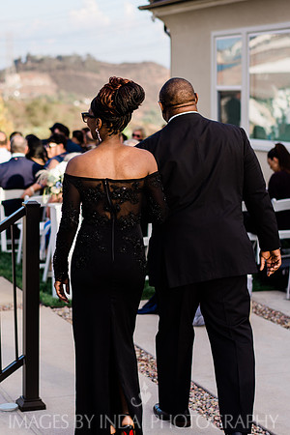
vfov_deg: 24.8
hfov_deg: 16.7
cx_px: 145
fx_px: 991
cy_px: 218
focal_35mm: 82
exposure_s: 1/800
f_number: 2.2
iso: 100
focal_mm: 55
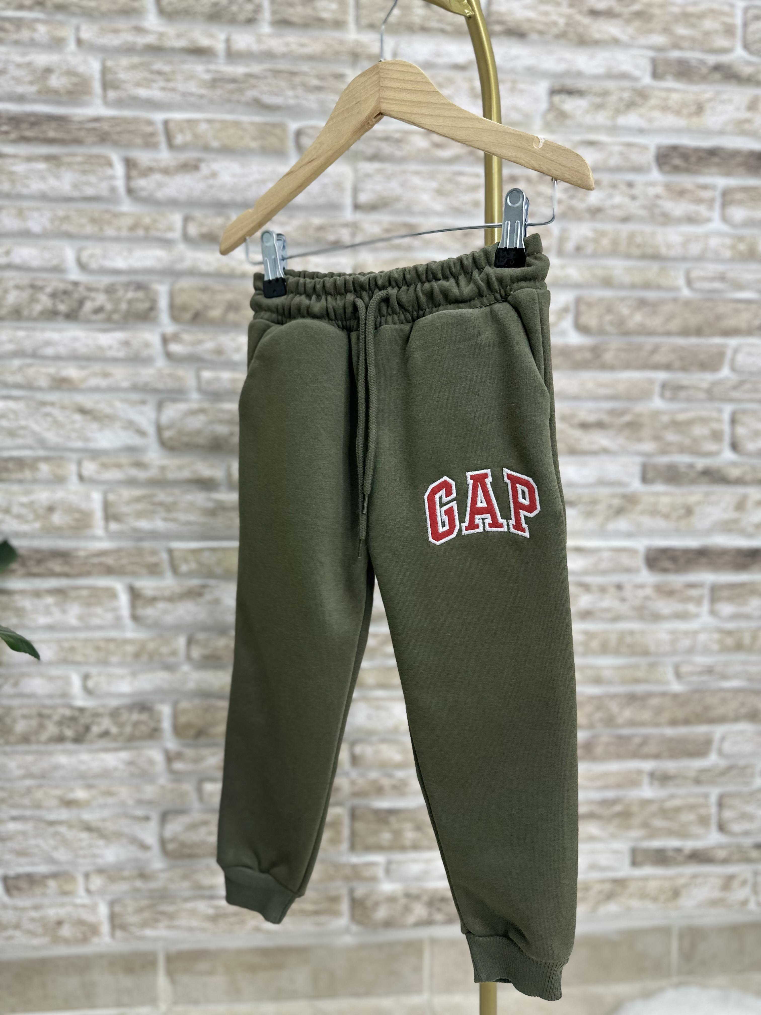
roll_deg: -0.5
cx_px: 380
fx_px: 703
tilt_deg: -2.6
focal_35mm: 24
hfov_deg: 56.8
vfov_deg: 71.6
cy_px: 508
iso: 100
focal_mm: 6.86
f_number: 1.78
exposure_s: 1/100
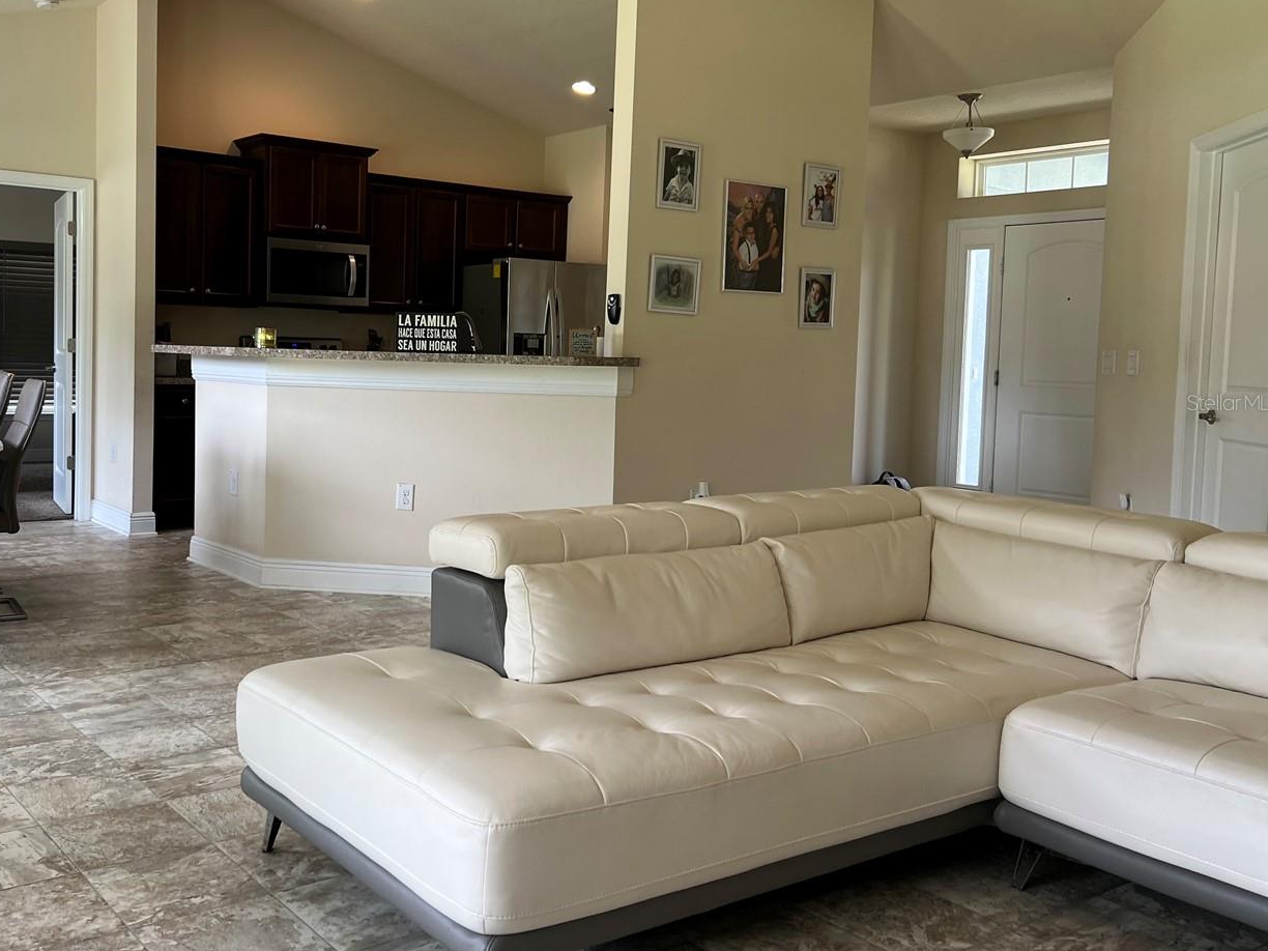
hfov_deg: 53.2
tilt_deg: -3.1
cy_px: 402
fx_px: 1245
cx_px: 456
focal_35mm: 34
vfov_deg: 41.7
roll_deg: -1.0
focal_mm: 5.7
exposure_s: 1/121
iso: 80
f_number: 1.5
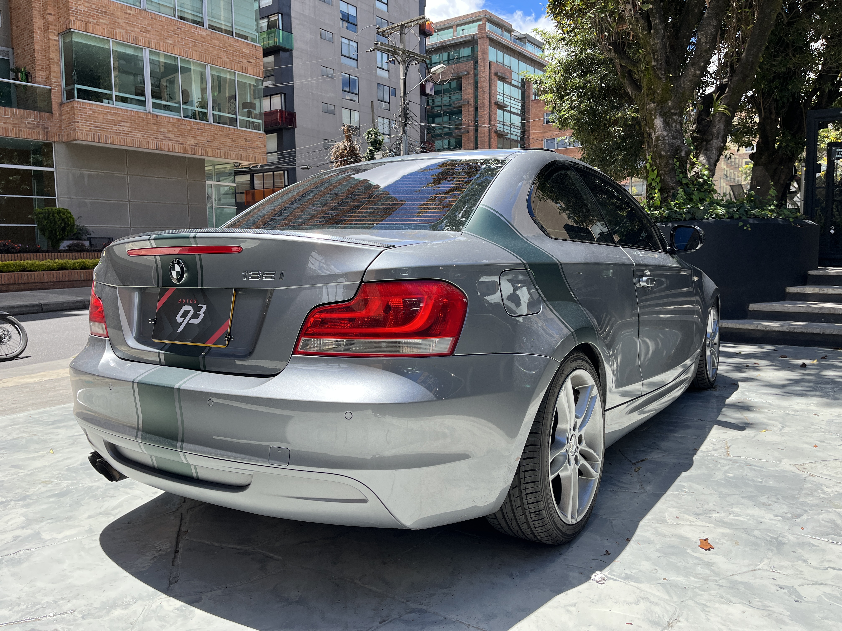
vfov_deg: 53.1
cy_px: 316
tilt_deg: -6.2
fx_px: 632
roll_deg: +0.9
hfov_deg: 67.3
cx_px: 421
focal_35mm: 26
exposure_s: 1/1106
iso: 50
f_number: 1.6
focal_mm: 5.1
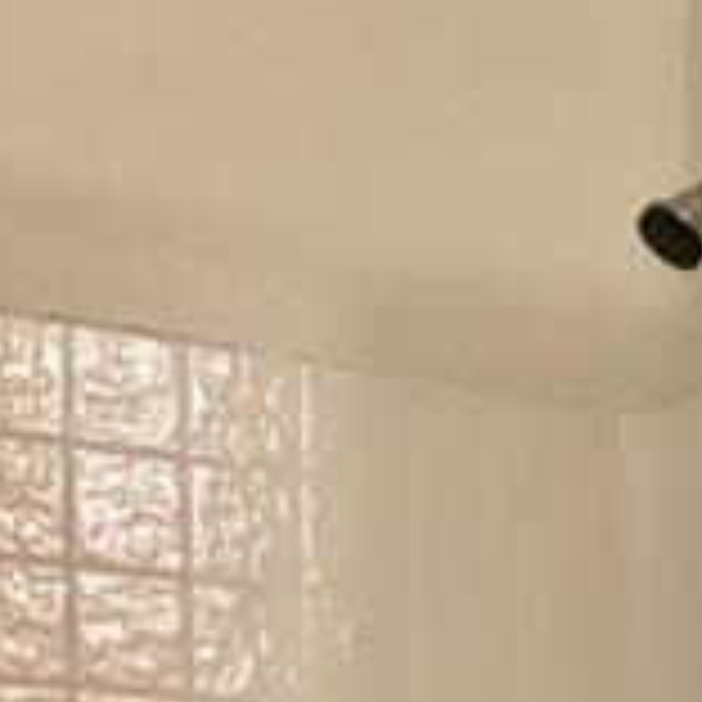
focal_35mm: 122
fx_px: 2799
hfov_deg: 13.9
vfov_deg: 12.4
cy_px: 1458
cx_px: 842
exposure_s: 1/30
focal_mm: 3.99
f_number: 1.8
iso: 25
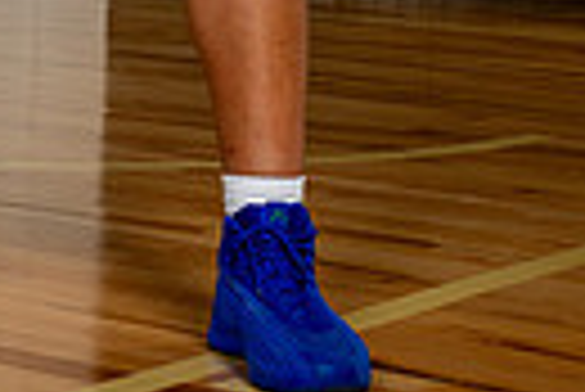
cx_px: 108
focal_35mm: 159
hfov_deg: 12.8
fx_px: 2587
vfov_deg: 8.1
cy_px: -505
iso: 250
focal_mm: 46
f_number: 8
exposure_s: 1/500
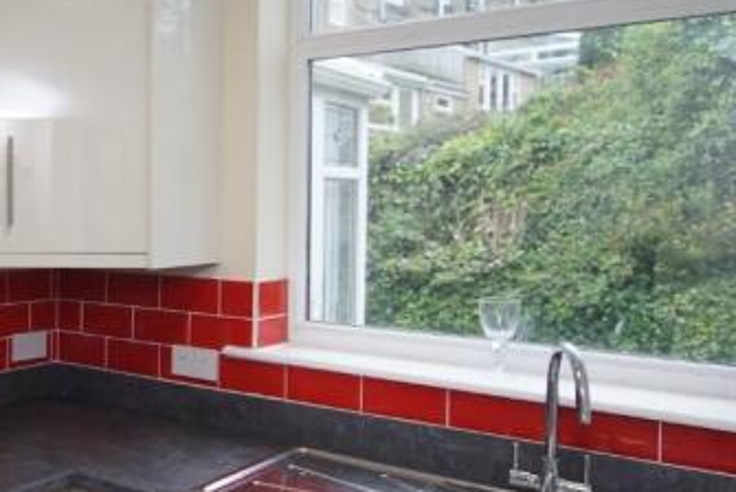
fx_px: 900
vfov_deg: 30.6
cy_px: 221
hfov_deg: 40.5
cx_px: 52
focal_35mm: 44
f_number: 4
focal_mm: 15
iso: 1000
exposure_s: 1/160
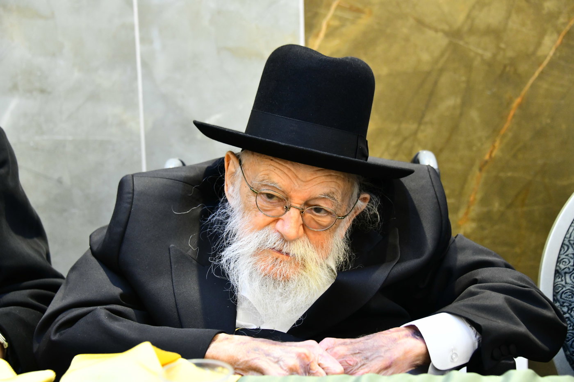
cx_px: 287
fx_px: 1355
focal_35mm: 85
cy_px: 191
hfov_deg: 23.9
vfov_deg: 16.1
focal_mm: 85
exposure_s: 1/160
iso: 4000
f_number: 5.6
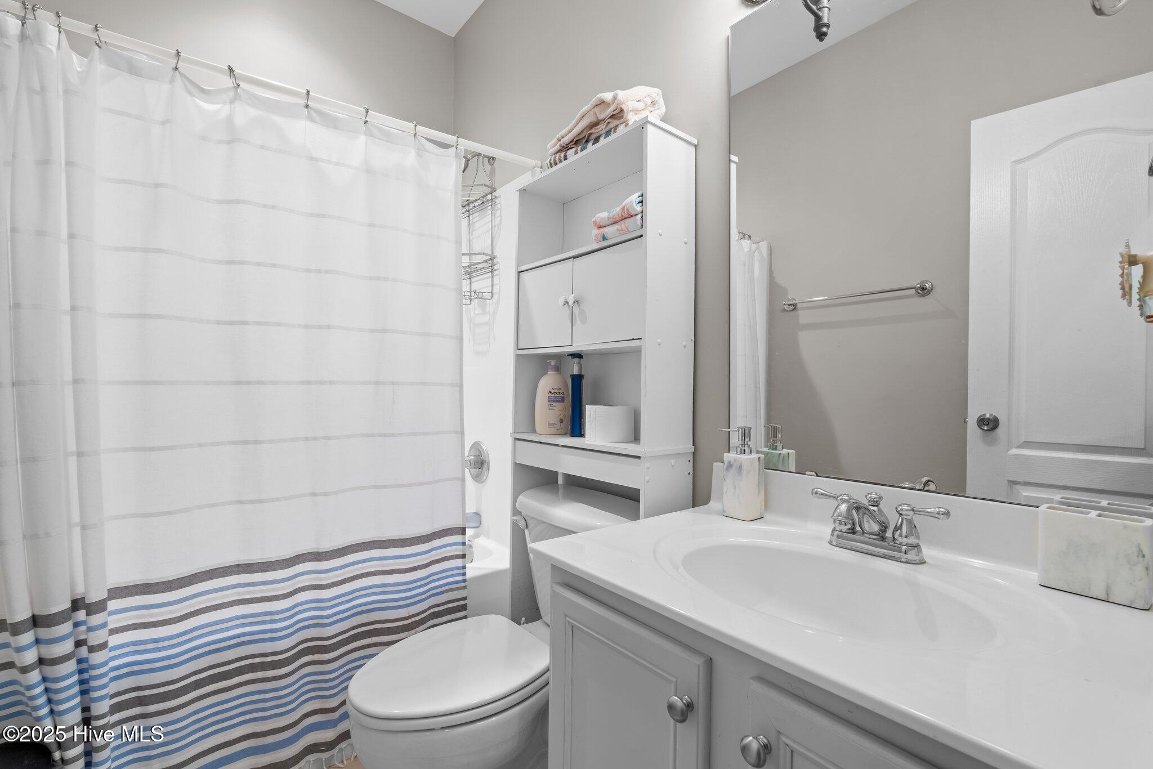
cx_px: 576
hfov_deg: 95.0
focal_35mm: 16
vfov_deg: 72.1
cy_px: 384
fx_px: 528
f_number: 8
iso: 400
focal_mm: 16.5
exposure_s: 1.3
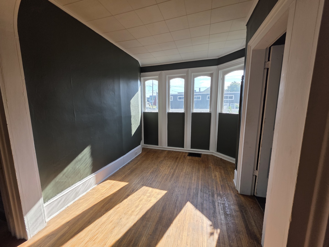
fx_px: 124
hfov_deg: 106.2
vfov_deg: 89.9
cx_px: 164
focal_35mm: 13
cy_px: 124
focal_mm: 2.2
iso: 40
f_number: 1.9
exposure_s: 1/465
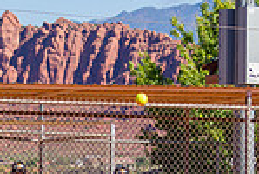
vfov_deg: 3.1
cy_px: 254
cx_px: -2
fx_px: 3222
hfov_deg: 4.6
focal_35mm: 447
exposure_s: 1/1600
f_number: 5.6
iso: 400
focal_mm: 80
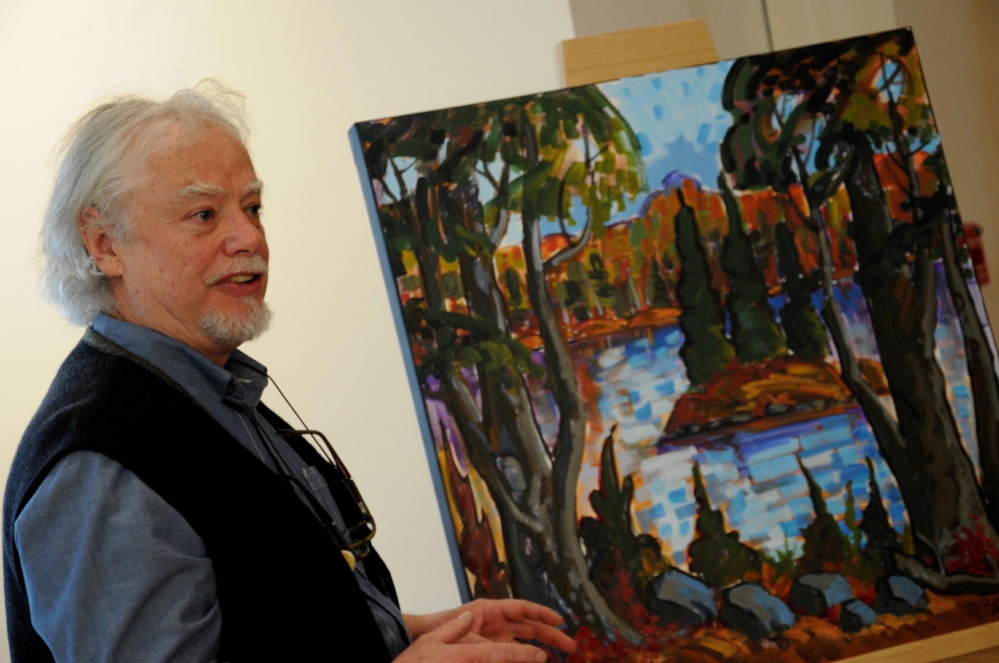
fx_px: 2162
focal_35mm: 78
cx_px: 500
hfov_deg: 26.0
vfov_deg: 17.4
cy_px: 332
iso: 1000
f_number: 5
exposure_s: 1/30
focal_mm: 52
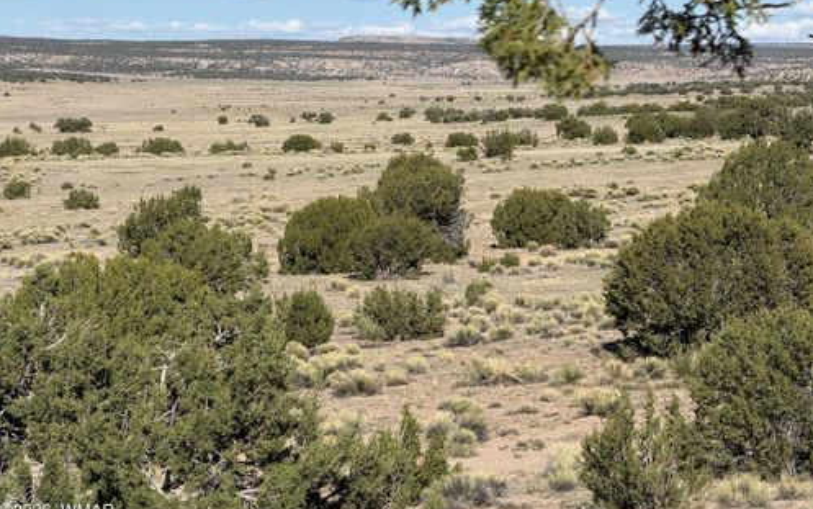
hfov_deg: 16.3
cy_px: 232
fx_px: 2837
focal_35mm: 128
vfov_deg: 10.2
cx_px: 407
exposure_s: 1/2283
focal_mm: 15.66
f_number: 2.8
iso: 50
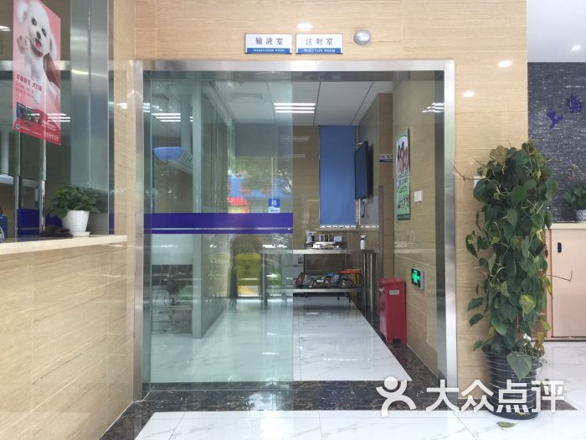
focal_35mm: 29
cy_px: 220
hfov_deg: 61.7
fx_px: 491
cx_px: 293
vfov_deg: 48.2
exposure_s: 1/15
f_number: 2.2
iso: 50
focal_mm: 4.15
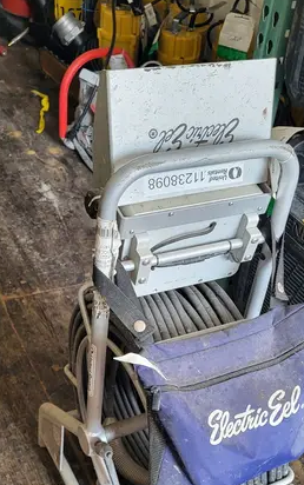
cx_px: 166
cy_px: 360
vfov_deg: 40.0
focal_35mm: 49
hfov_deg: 26.4
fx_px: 649
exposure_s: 1/40
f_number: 1.8
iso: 200
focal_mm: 5.4
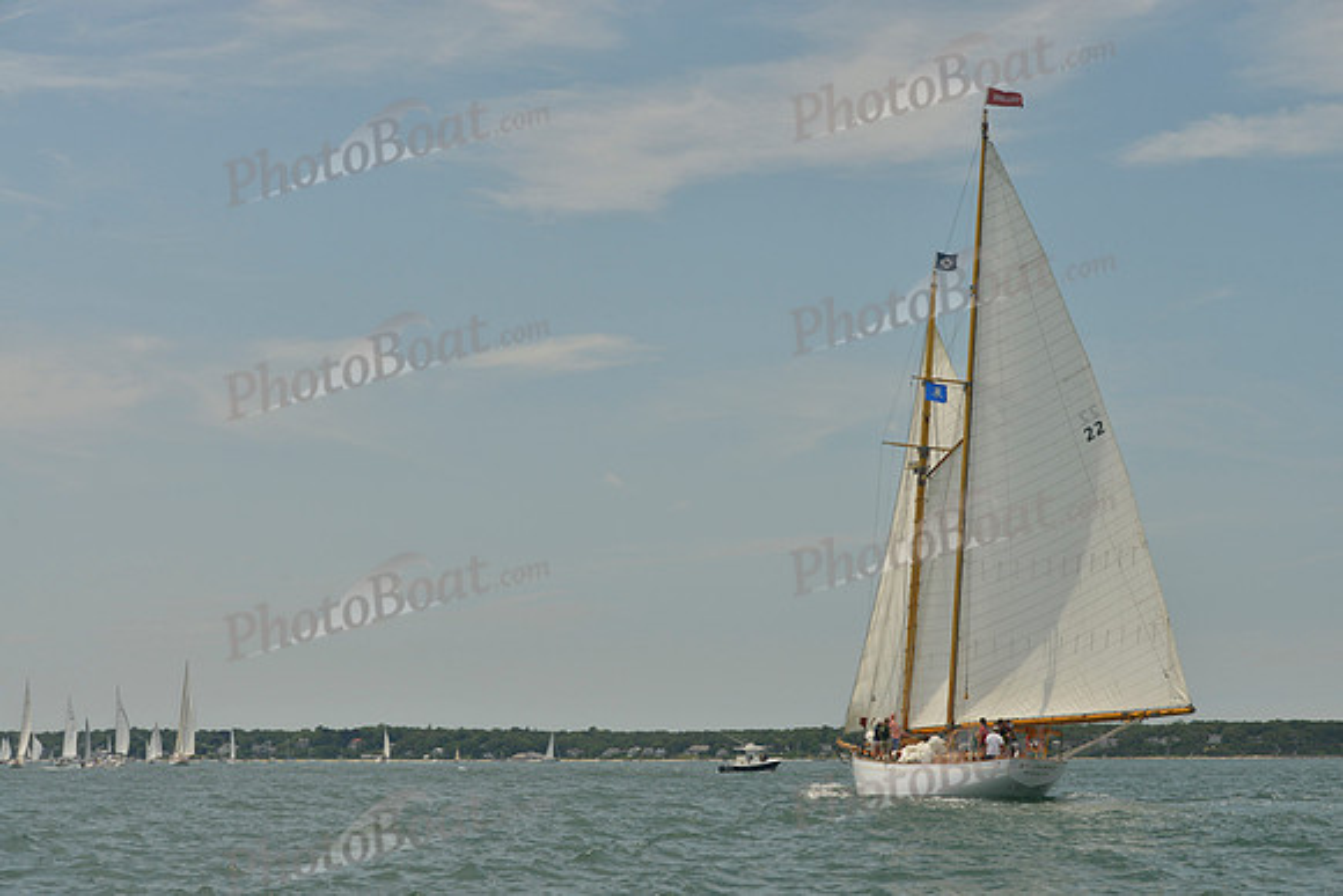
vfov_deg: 19.5
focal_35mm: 70
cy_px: 448
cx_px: 672
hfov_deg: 28.8
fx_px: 2612
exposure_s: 1/800
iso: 400
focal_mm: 70
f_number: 9
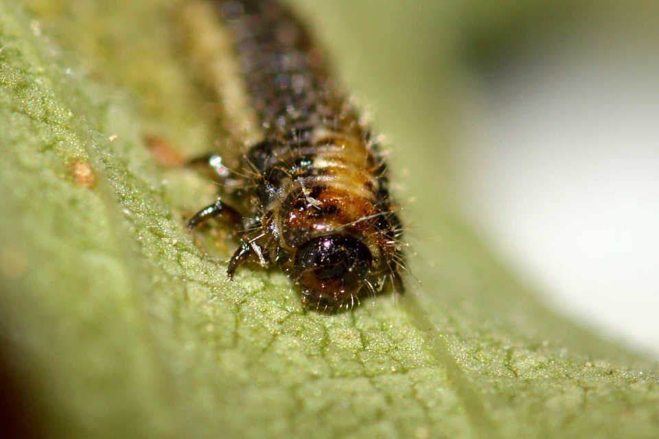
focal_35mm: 150
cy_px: 220
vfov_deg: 9.1
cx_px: 330
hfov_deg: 13.7
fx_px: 2746
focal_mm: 100
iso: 100
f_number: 18
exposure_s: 1/160
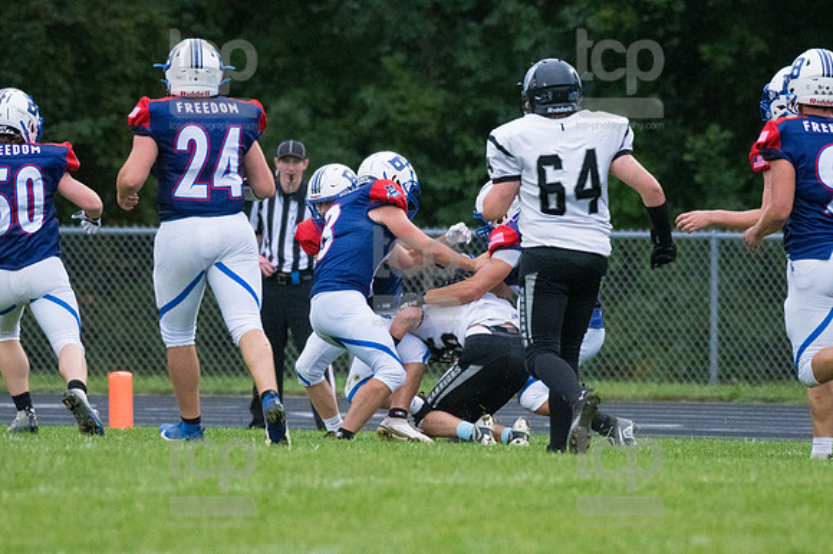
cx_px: 416
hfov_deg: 3.7
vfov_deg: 2.5
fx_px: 12834
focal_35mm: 555
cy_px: 277
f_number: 5.6
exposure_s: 1/2000
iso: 6400
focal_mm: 370
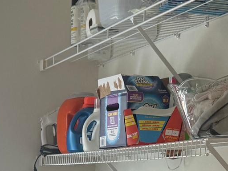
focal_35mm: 96
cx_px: 53
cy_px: 302
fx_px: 632
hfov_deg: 20.3
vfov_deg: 13.8
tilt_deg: -10.2
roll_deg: -0.5
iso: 125
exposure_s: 1/60
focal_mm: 6.76
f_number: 1.78
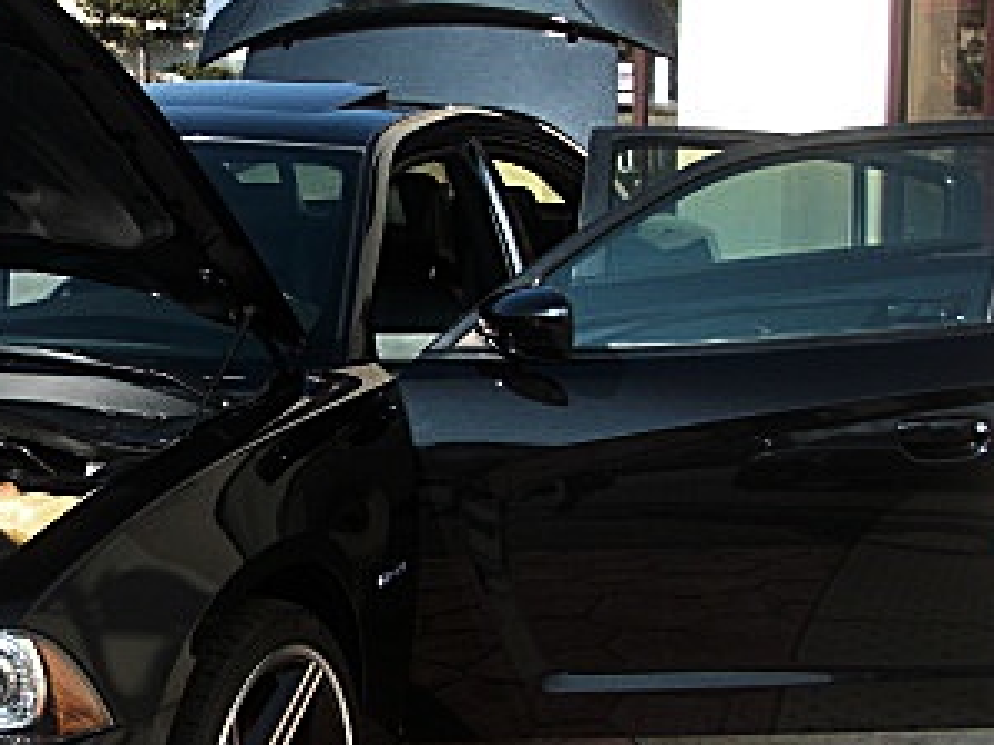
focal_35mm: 77
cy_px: 449
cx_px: 116
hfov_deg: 24.7
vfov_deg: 19.1
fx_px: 2210
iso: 50
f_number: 2.8
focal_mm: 6.3
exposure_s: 1/400
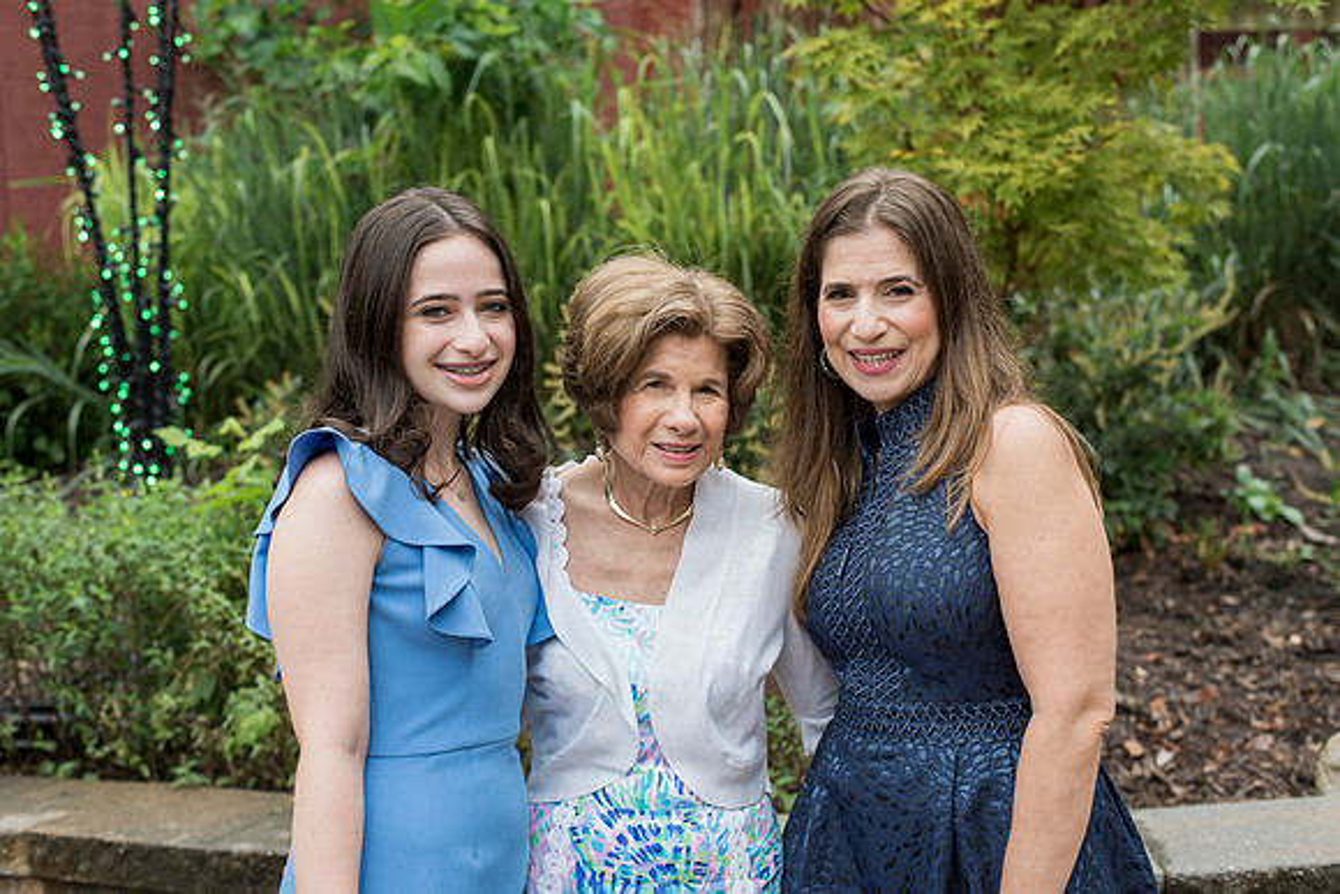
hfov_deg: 39.6
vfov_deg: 27.0
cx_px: 670
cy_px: 447
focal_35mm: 50
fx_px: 1861
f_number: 4
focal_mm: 50
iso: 400
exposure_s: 1/640
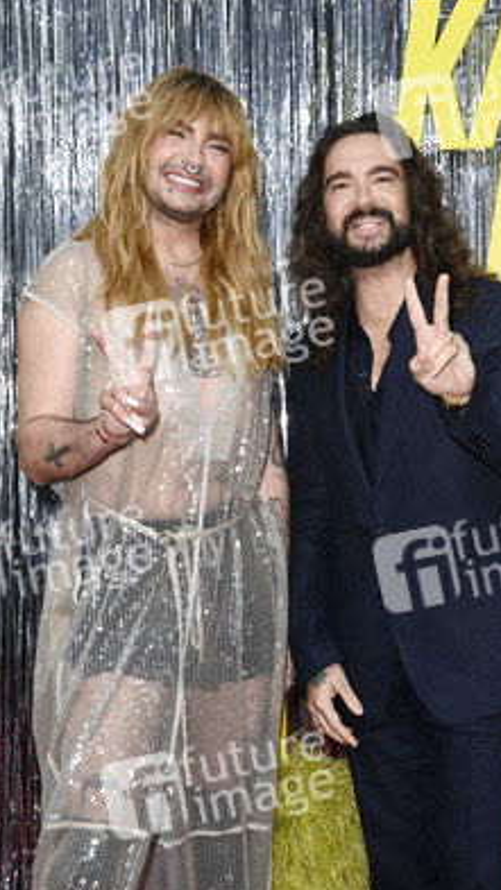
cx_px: 283
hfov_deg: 18.2
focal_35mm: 66
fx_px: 1559
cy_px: 446
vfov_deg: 31.9
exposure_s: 1/320
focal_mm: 62
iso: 400
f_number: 5.6
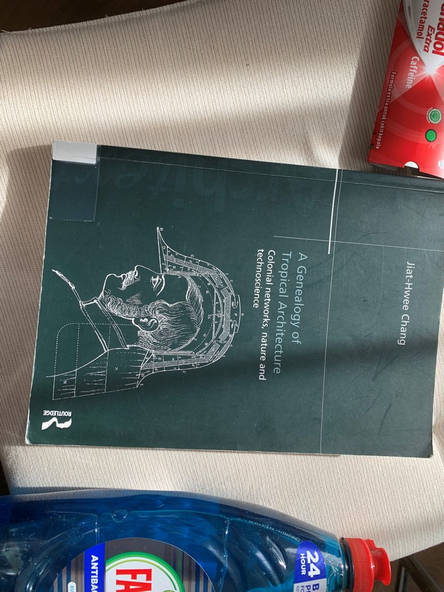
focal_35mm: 26
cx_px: 222
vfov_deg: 67.3
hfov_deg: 53.1
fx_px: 445
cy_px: 296
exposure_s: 1/181
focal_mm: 4.25
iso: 25
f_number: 1.8
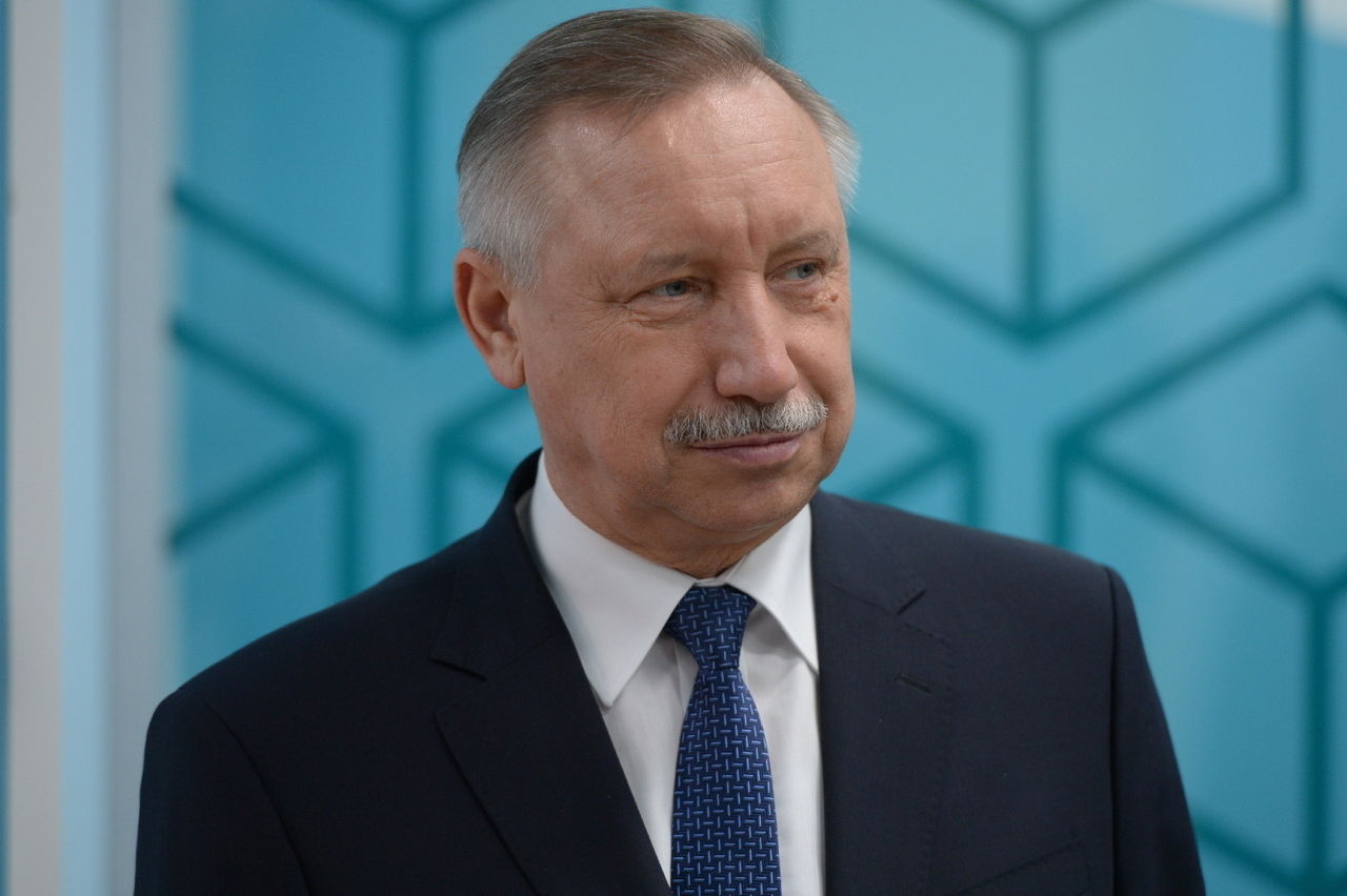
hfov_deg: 10.3
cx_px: 674
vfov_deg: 6.9
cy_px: 448
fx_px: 7479
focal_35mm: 200
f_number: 3.5
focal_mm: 200
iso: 2500
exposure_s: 1/250
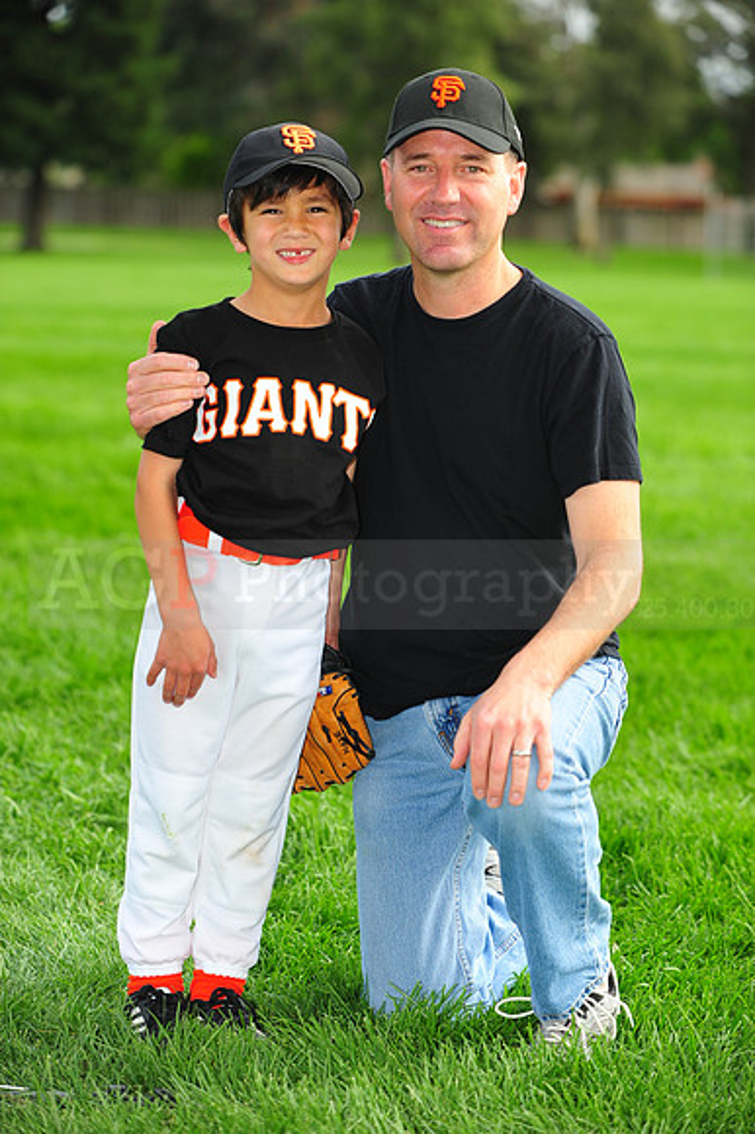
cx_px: 378
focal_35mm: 105
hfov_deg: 13.0
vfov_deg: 19.5
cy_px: 567
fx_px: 3307
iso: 400
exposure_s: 1/1250
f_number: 4
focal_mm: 105
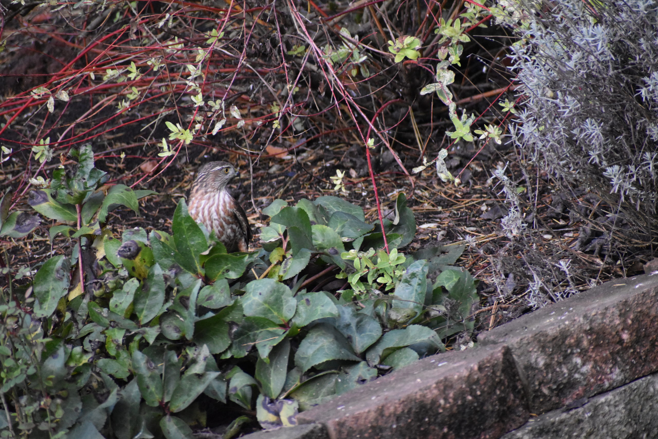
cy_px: 220
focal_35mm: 450
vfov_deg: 3.1
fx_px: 8225
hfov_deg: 4.6
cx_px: 329
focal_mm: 300
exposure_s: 1/500
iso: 4000
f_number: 6.3
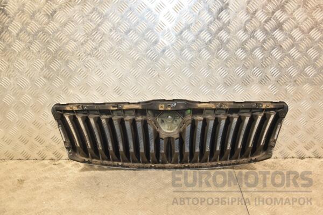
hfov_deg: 49.6
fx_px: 350
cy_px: 108
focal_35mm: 39
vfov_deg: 34.2
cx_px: 162
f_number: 5
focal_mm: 26
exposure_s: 1/100
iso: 800
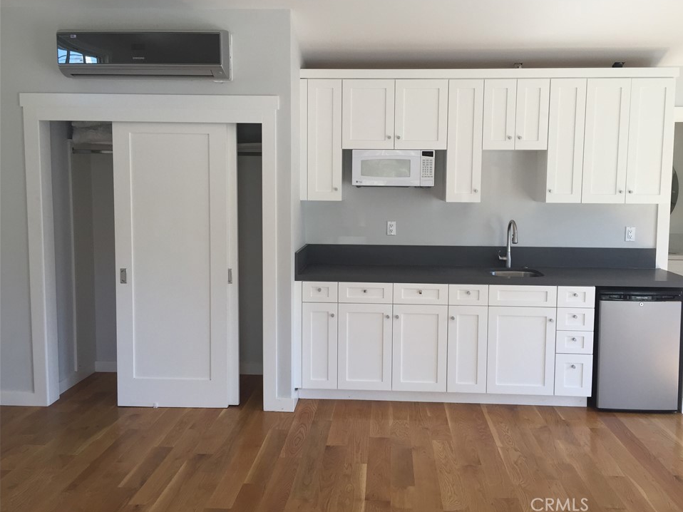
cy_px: 241
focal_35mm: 31
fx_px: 612
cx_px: 364
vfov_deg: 45.4
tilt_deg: -6.4
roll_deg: -1.1
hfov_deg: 58.3
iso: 50
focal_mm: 4.15
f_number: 2.2
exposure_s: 1/120
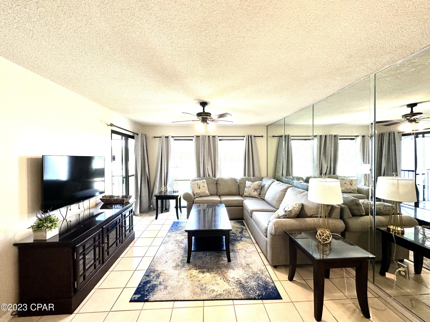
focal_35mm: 14
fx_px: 174
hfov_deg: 102.1
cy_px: 161
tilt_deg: -1.5
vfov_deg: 85.7
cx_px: 215
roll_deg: +0.2
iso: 125
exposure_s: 1/120
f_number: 2.2
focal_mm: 2.22
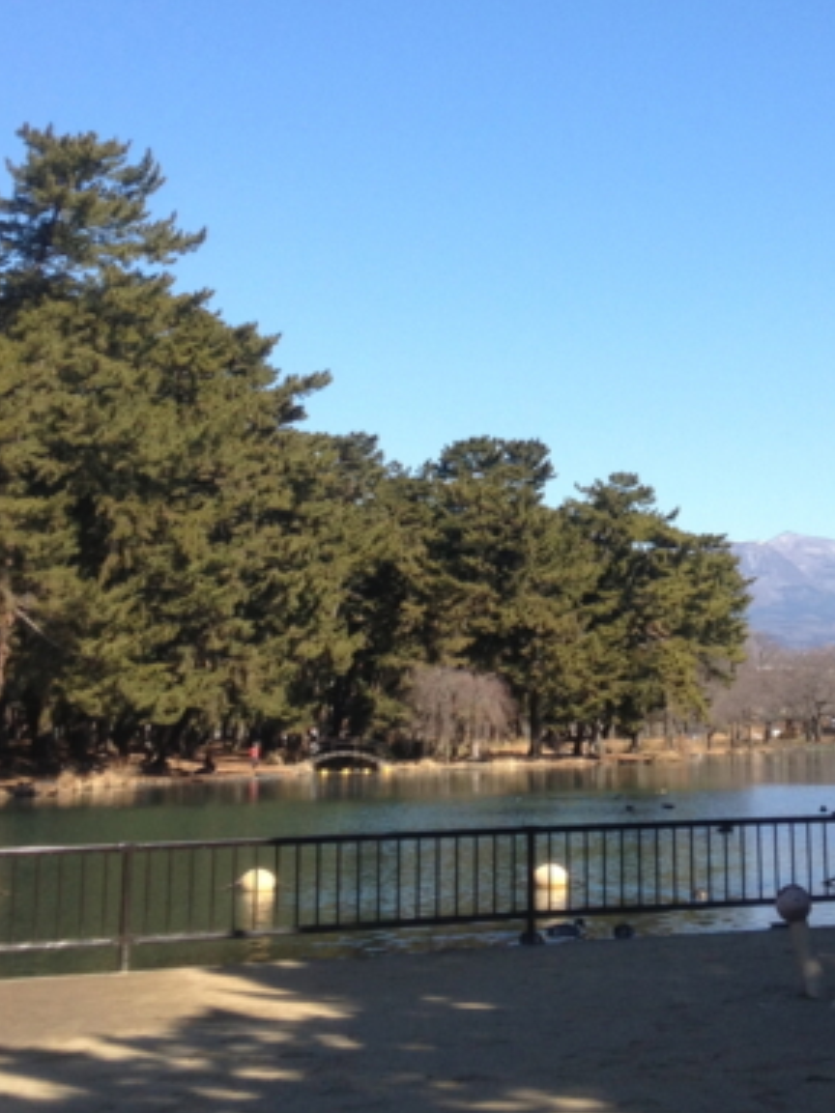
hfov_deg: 20.0
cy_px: 275
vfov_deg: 26.3
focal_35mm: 73
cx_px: 667
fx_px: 2348
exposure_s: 1/1200
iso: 50
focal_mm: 4.28
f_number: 2.4
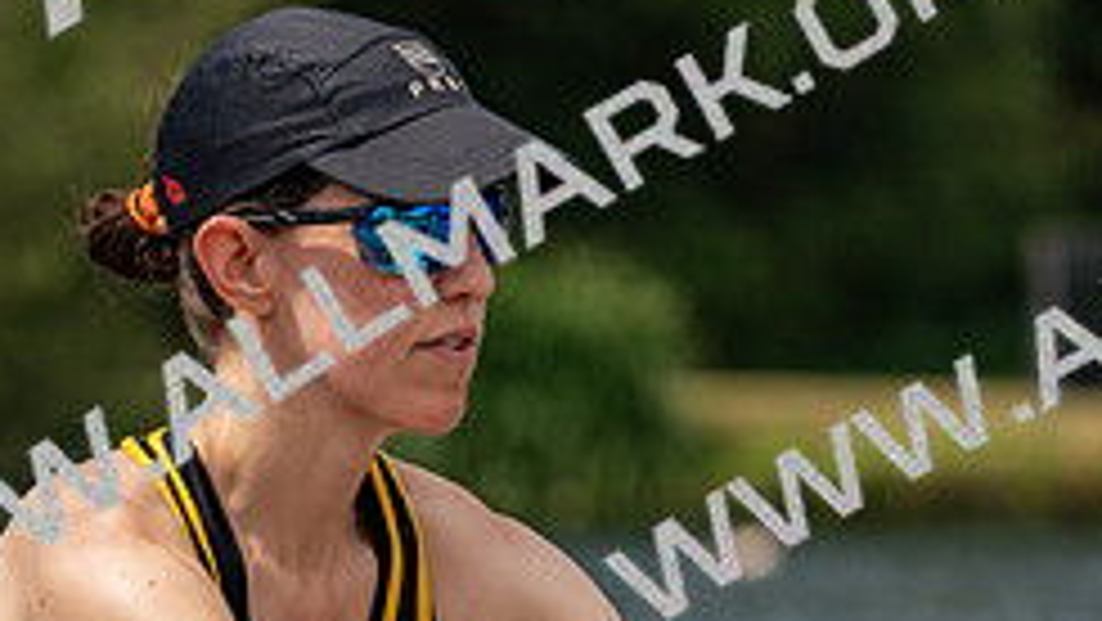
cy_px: 695
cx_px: 279
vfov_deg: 2.3
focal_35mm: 536
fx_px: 15667
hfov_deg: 4.0
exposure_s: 1/1600
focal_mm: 216
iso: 200
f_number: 5.6
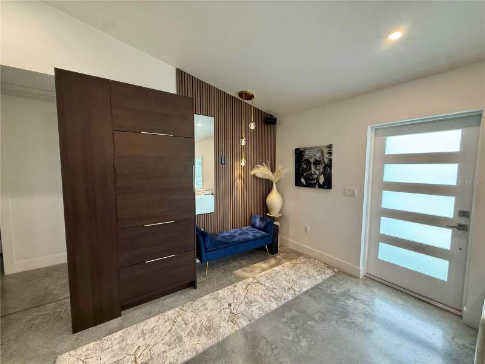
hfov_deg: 102.1
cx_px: 242
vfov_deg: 85.7
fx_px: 196
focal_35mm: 14
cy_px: 182
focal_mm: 2.22
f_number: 2.2
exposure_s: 1/61
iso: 250
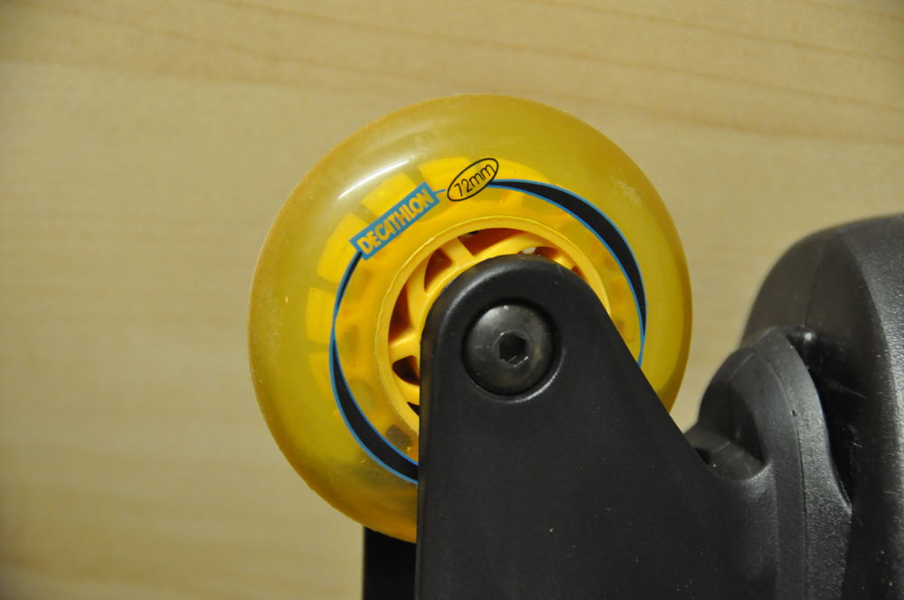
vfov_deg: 8.7
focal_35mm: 158
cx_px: 452
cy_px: 300
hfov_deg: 13.1
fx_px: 3950
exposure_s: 1/10
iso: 1600
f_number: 5.3
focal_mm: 105
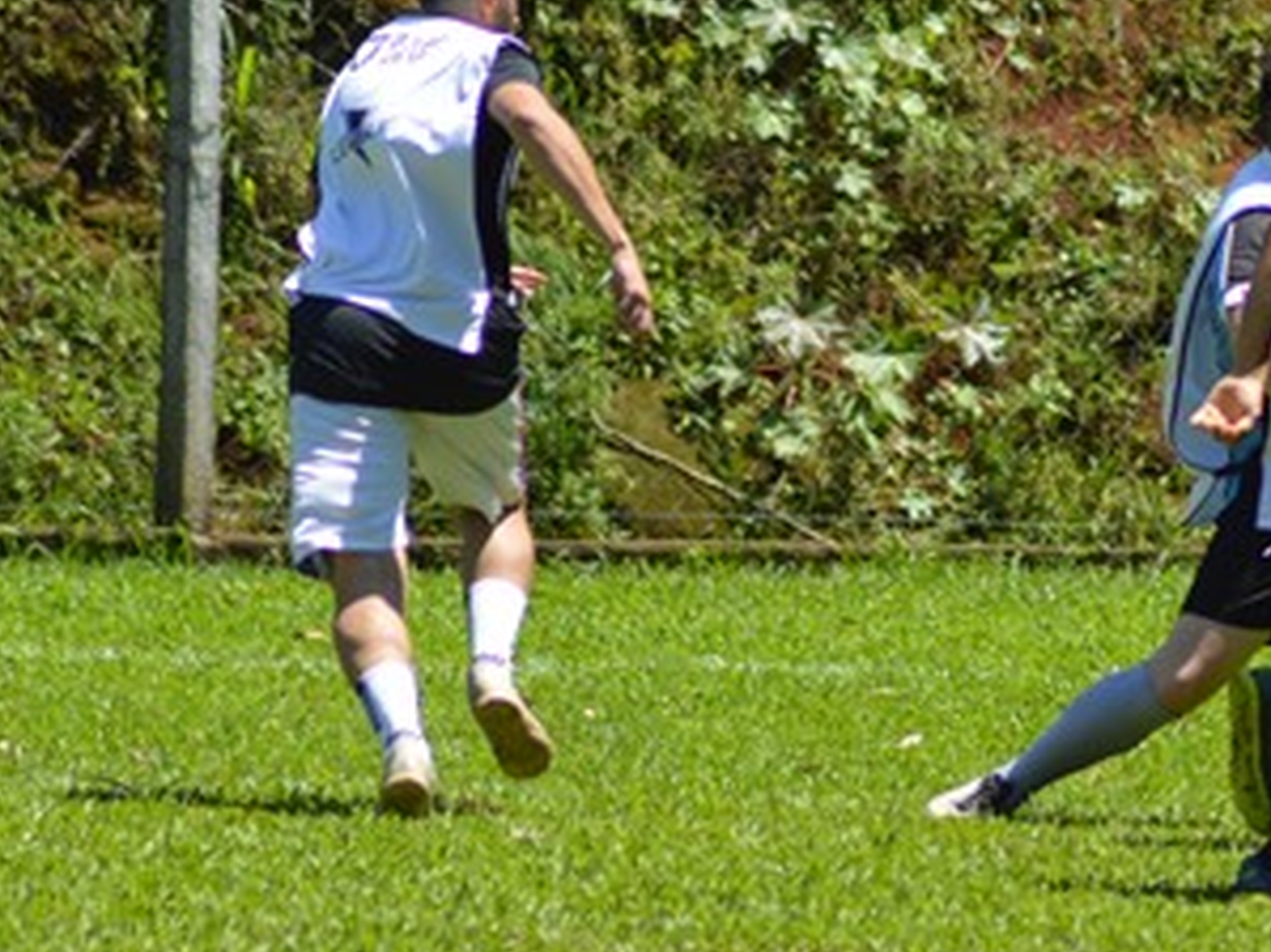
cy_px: 476
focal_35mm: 772
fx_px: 28334
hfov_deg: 2.6
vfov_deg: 1.9
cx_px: 1615
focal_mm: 200
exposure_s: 1/1250
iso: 400
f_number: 5.6
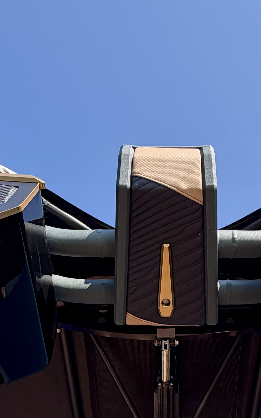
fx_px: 444
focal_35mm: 39
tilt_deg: +46.1
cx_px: 163
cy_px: 389
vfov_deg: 44.9
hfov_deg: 32.6
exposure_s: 1/770
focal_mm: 2.22
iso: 40
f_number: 2.2
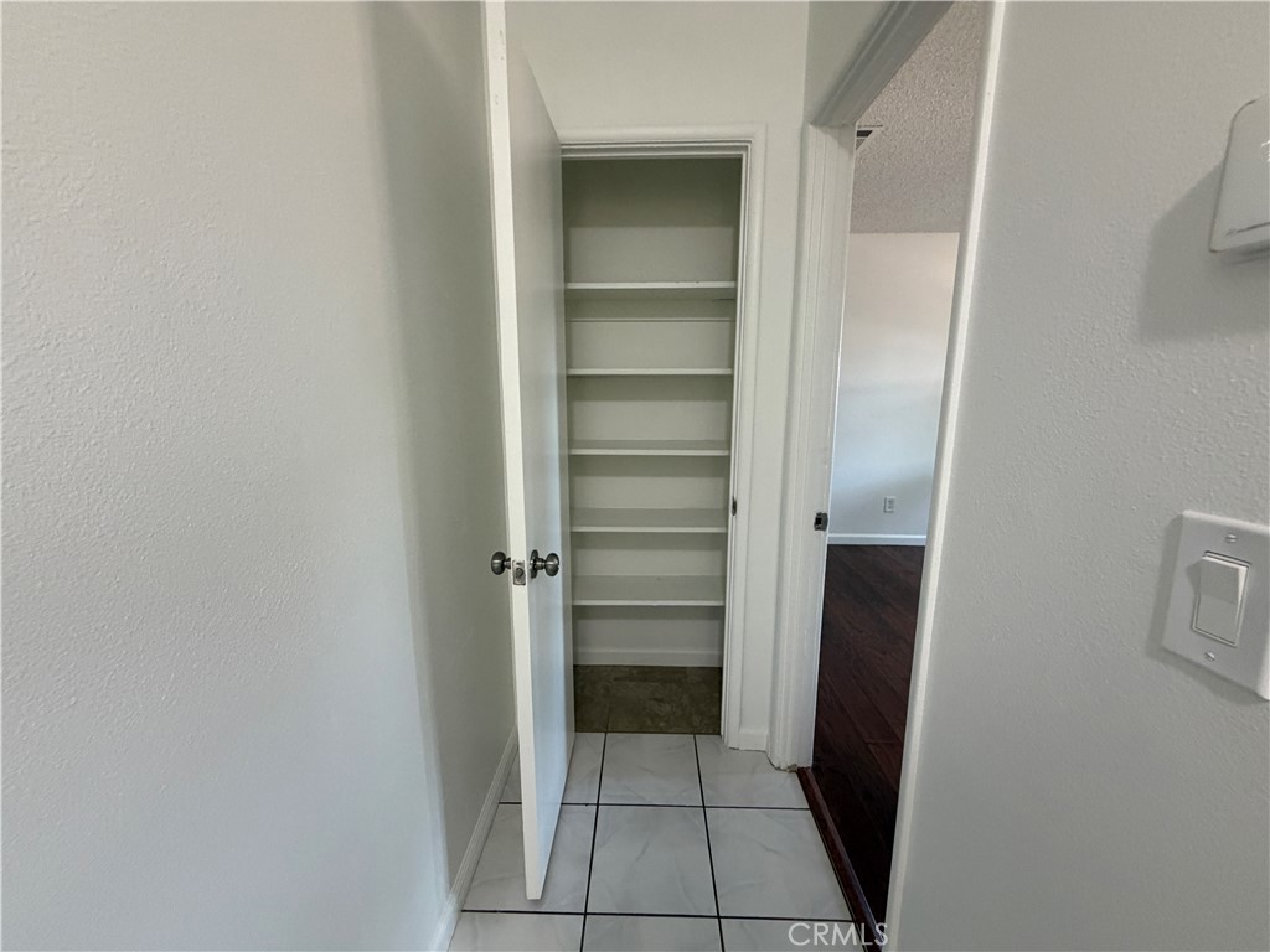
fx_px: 514
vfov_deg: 85.7
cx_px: 635
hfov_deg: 102.1
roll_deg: -0.4
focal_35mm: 14
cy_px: 476
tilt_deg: -11.4
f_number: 2.2
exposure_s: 1/60
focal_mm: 2.22
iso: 400
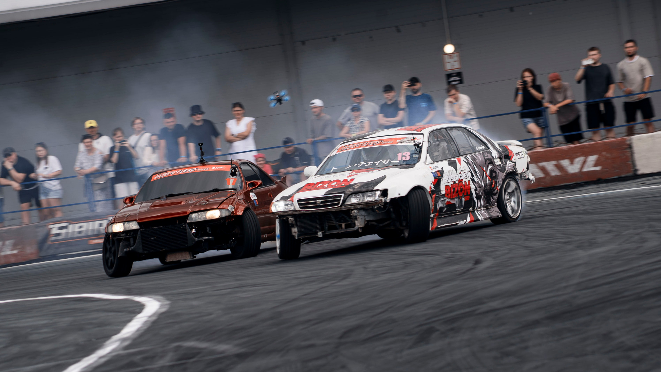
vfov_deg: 3.7
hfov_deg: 6.6
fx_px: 5717
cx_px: 330
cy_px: 186
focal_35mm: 326
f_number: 9
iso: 100
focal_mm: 200
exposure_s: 1/125
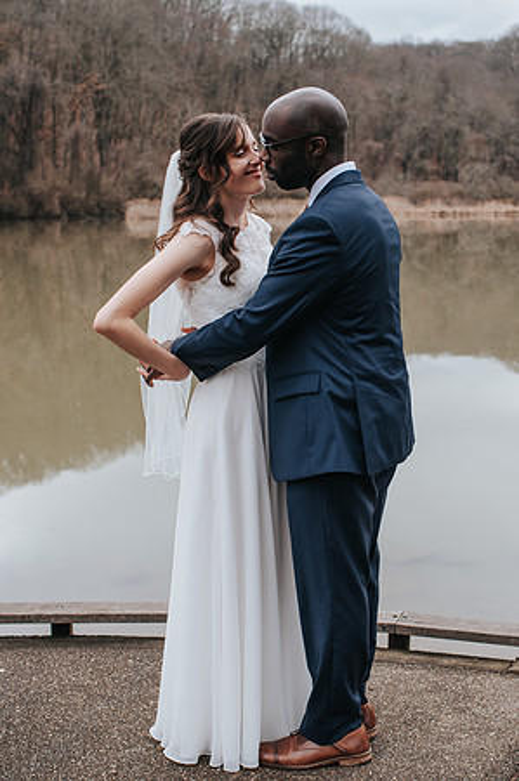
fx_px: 1139
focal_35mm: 53
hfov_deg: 25.6
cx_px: 332
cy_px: 390
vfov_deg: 37.8
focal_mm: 35
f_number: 3.2
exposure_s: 1/200
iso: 320
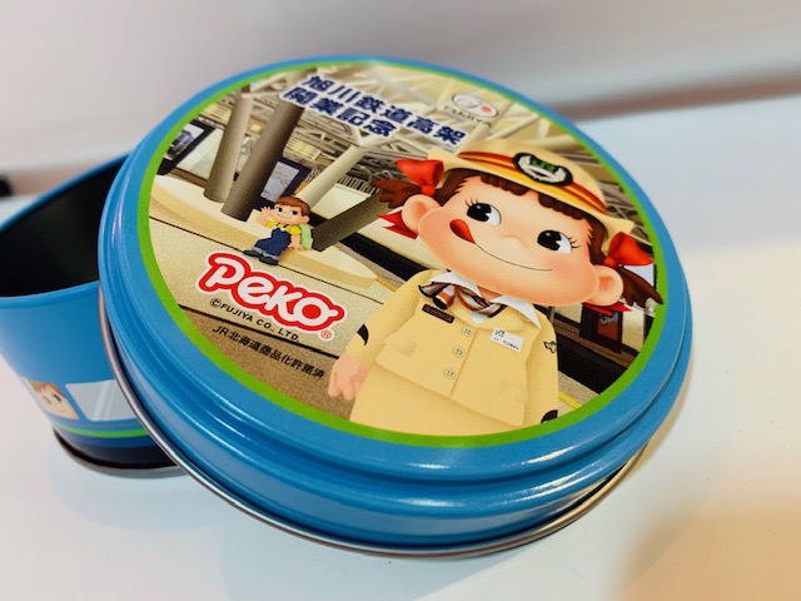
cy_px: 300
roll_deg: +17.8
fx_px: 602
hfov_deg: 67.3
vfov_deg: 53.1
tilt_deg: -29.6
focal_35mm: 26
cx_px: 400
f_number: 1.8
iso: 125
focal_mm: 4.25
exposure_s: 1/50
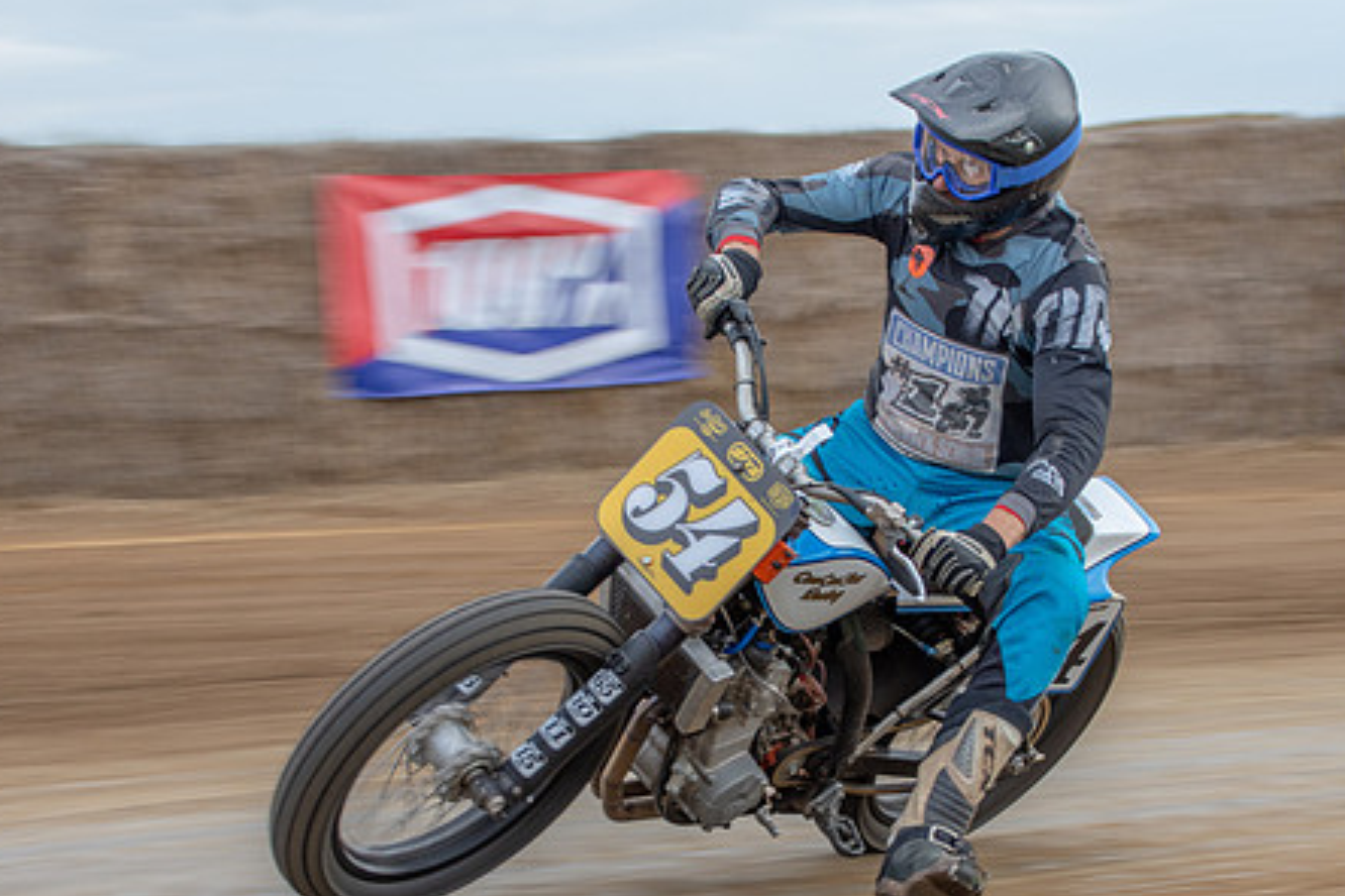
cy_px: 501
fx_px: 5566
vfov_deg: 9.2
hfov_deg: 13.8
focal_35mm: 149
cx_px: 748
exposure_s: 1/125
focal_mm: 62
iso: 320
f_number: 8
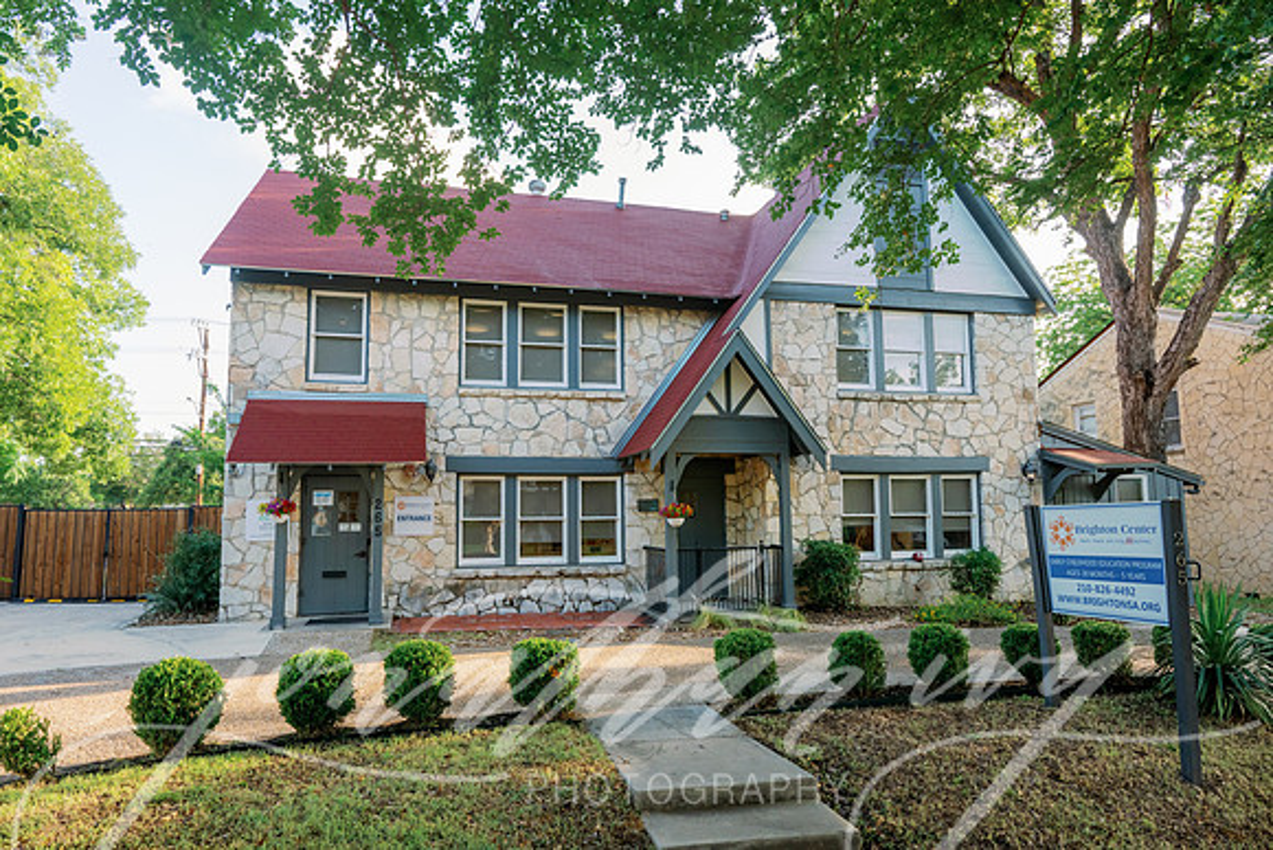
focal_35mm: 24
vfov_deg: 53.2
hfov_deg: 73.7
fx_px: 849
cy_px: 425
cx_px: 636
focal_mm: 24
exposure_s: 1/250
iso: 1000
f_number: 8
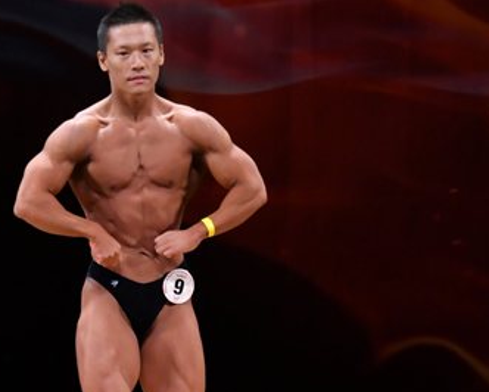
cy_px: 308
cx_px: 124
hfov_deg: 4.1
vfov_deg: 3.3
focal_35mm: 475
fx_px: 6878
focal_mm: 145
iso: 3200
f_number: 5.6
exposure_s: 1/400
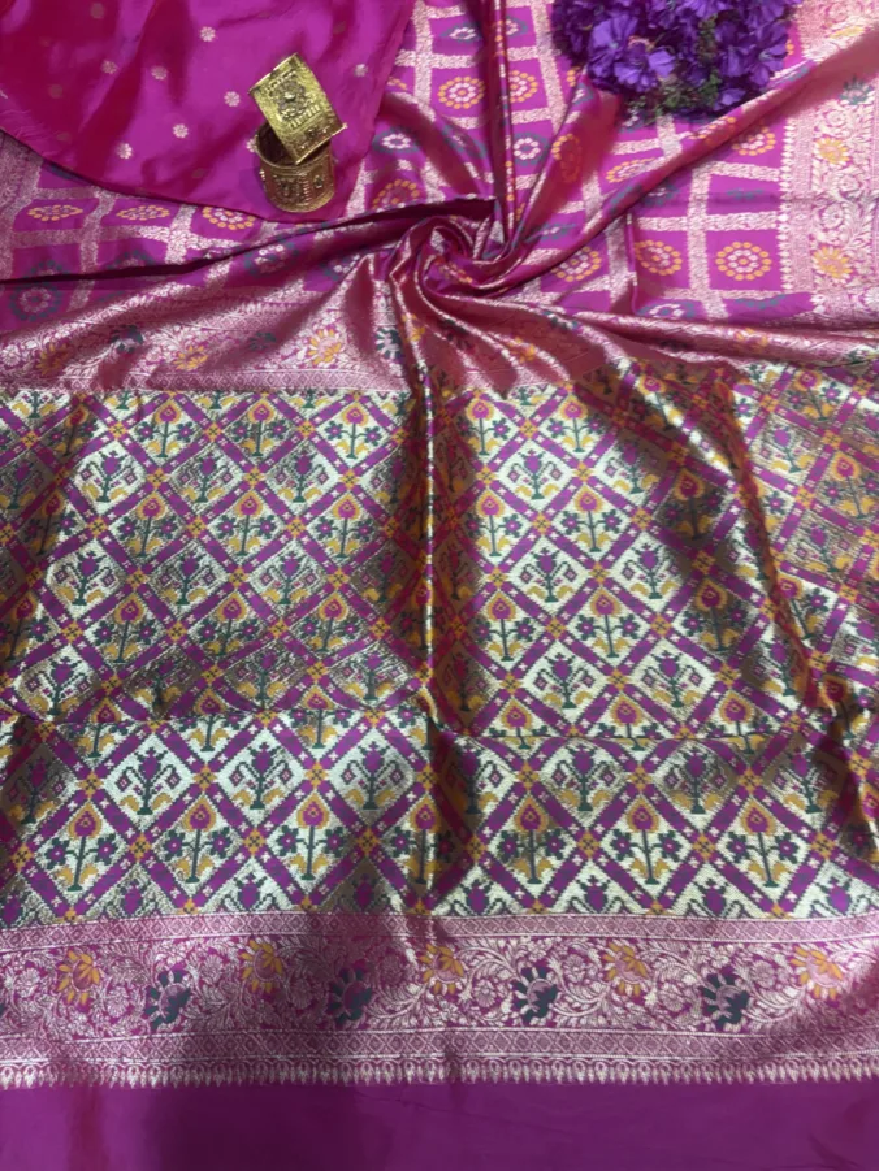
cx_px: 440
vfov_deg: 67.3
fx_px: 880
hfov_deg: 53.1
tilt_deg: -65.7
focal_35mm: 26
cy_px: 586
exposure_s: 1/122
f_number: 1.6
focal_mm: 5.96
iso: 40
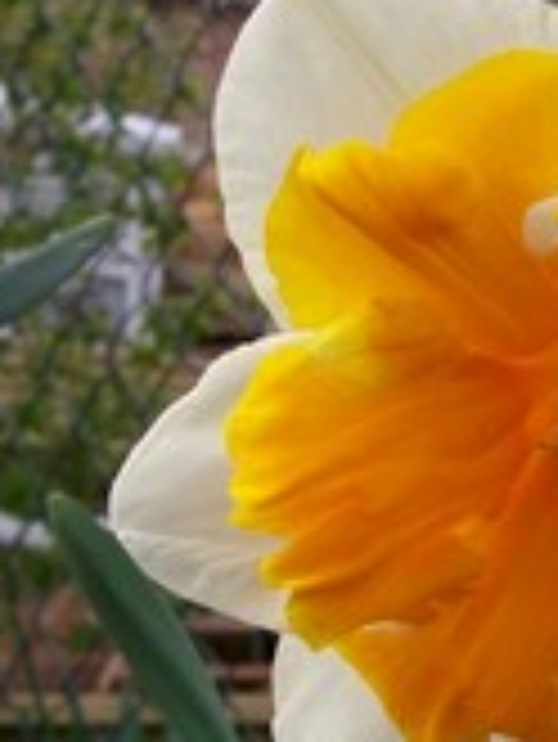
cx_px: 603
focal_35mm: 96
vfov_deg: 20.4
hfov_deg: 15.1
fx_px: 2061
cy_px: 472
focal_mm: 6
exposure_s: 1/300
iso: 80
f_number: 4.8
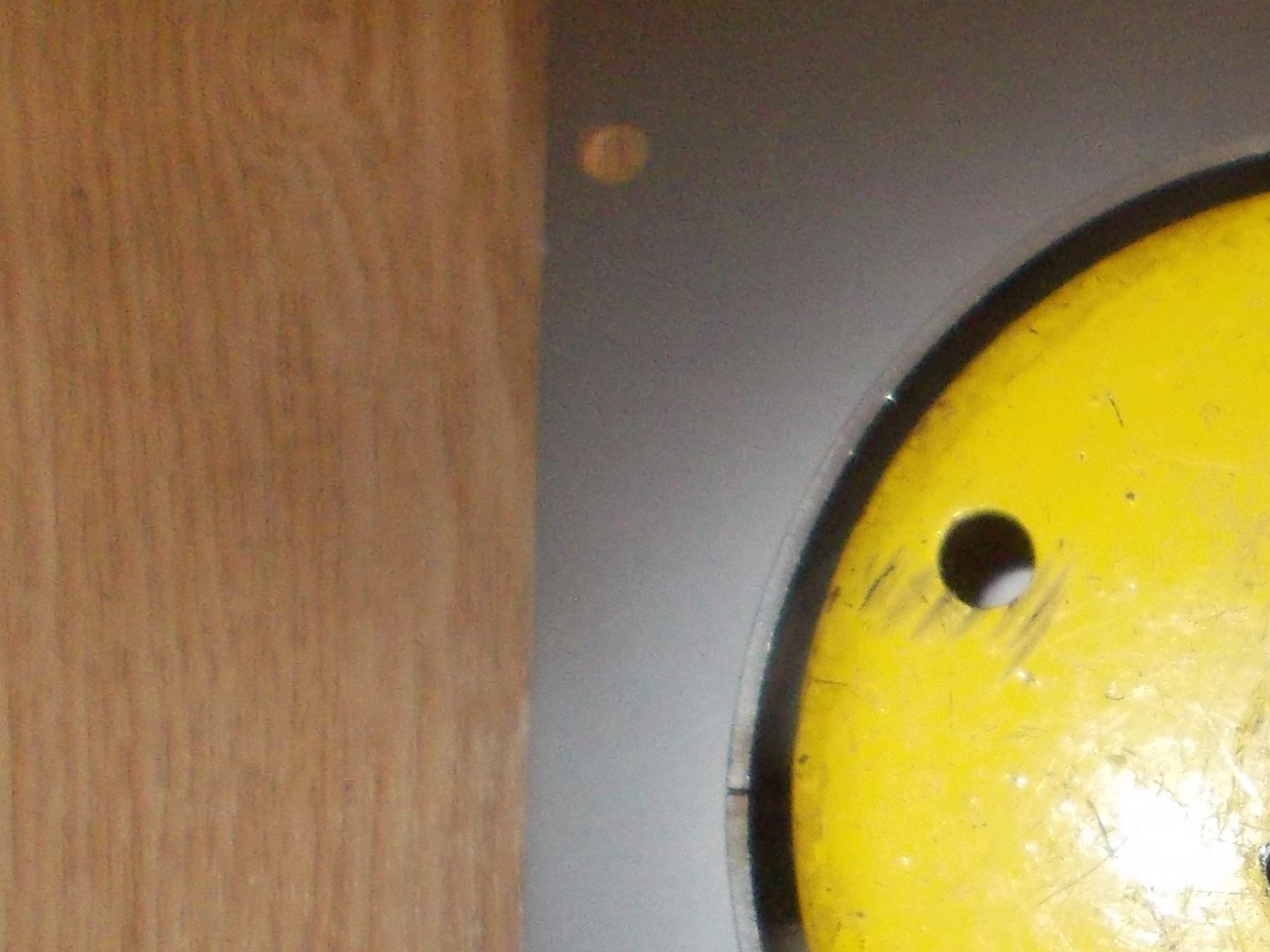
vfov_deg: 19.8
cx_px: 1432
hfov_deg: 24.7
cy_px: 862
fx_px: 2678
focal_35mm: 73
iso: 200
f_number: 2.7
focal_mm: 4
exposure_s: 1/25
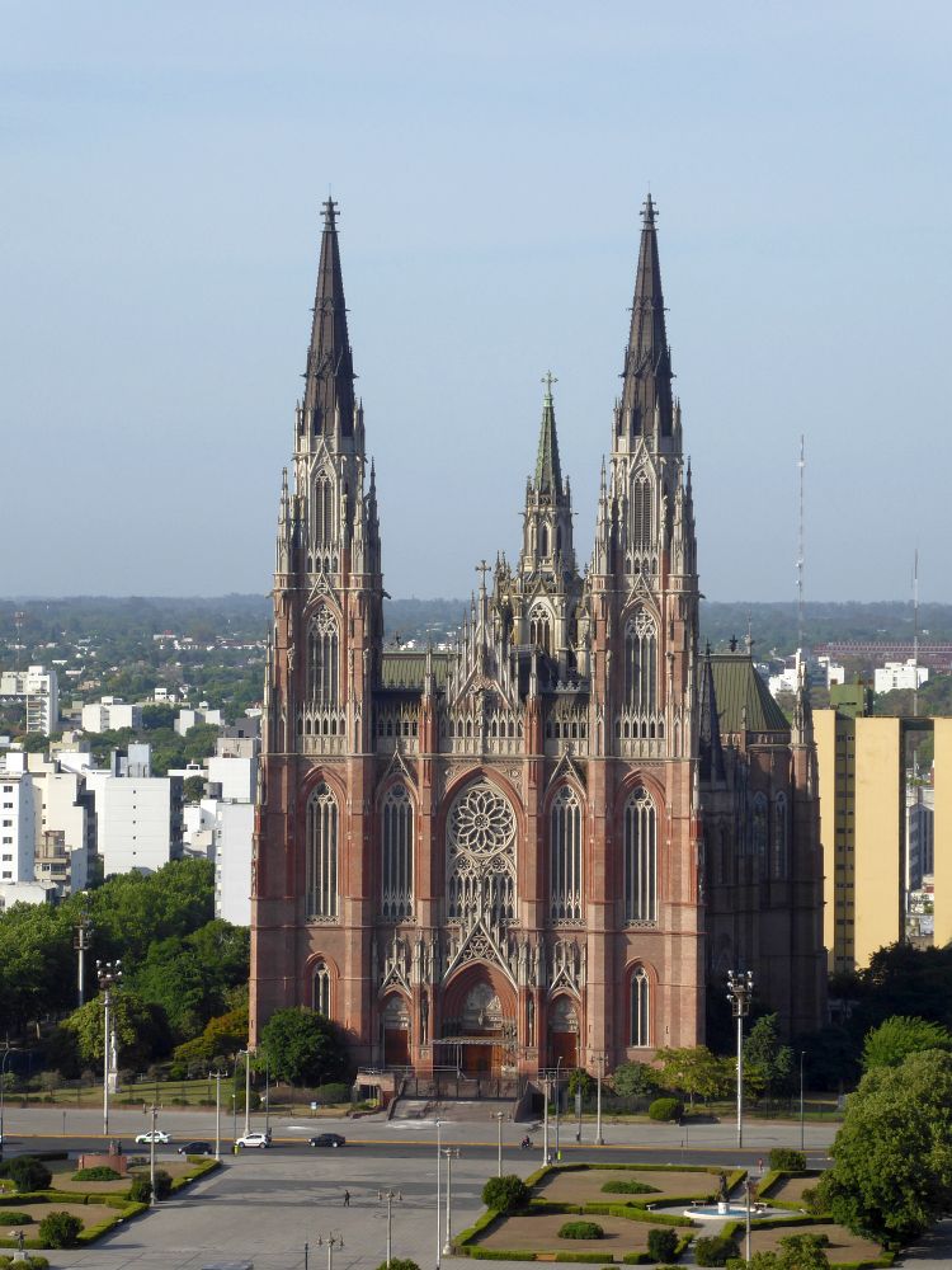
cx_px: 476
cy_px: 635
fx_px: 6160
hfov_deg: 8.8
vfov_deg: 11.8
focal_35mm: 168
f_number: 5.4
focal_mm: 27.1
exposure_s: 1/400
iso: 80
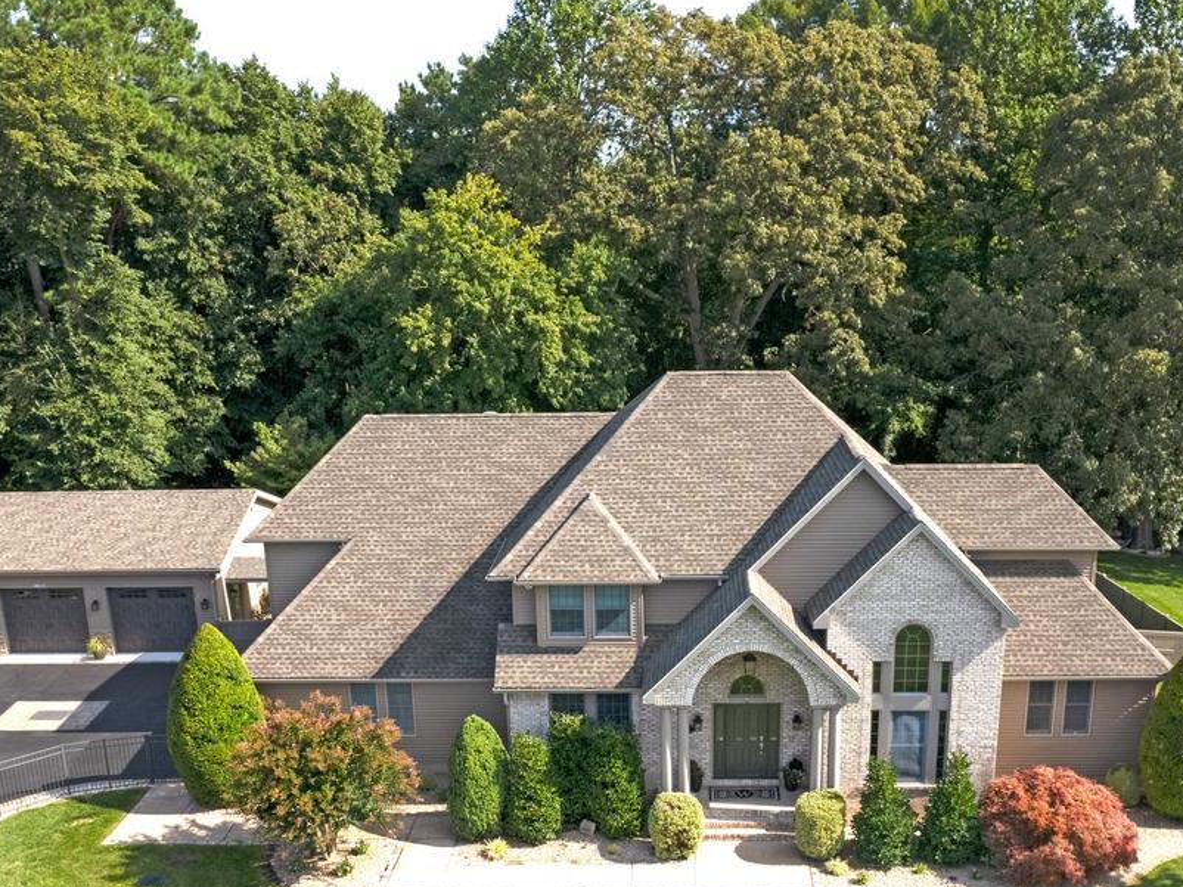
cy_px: 633
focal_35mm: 38
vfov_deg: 37.0
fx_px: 1298
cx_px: 673
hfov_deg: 48.8
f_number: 2.8
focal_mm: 8.38
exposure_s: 1/640
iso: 100
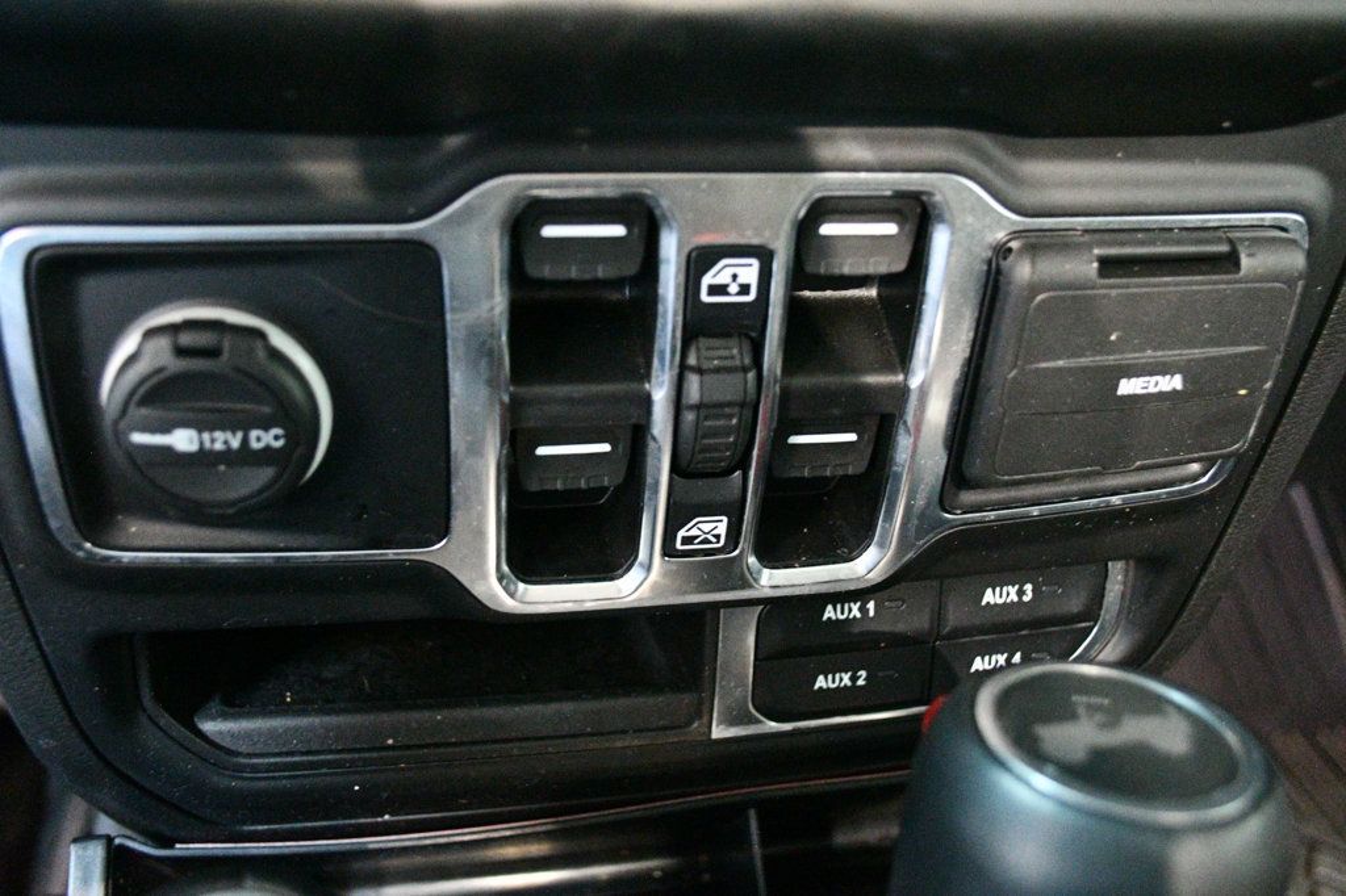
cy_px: 448
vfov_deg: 36.8
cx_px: 673
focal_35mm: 36
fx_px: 1345
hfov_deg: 53.1
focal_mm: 24
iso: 12800
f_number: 4
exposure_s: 1/15
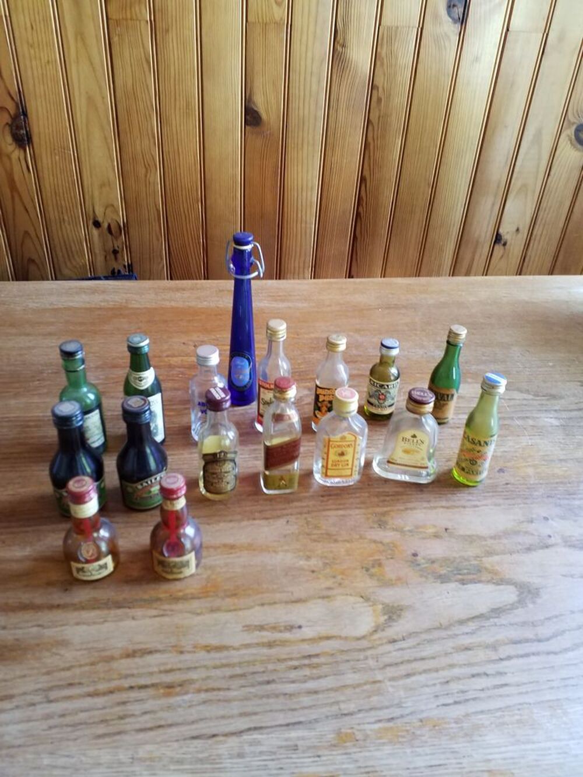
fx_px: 606
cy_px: 388
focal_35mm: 27
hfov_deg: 51.4
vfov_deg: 65.3
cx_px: 292
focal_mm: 3.6
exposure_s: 1/33
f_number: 1.9
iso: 160
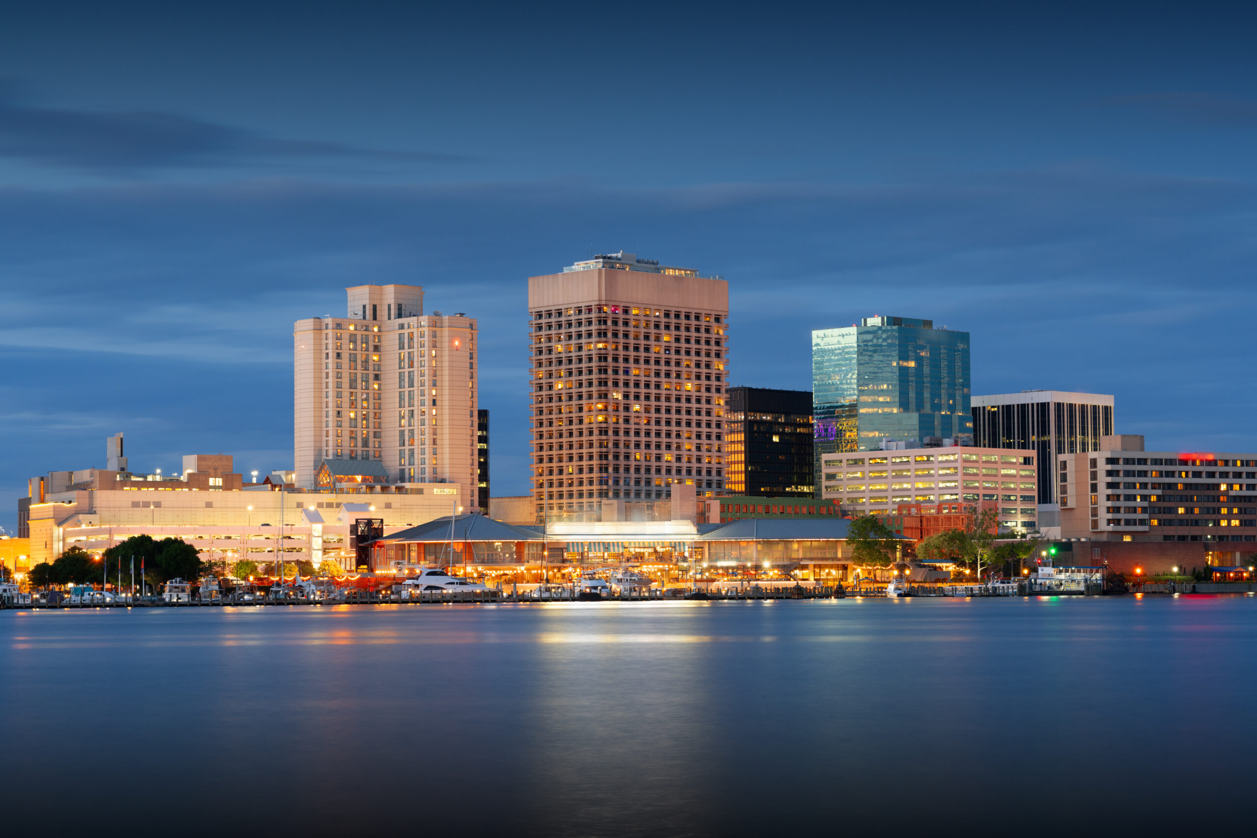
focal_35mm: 71
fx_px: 2479
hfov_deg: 28.5
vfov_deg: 19.2
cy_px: 419
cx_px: 628
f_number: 8
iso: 200
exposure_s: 30
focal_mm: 71
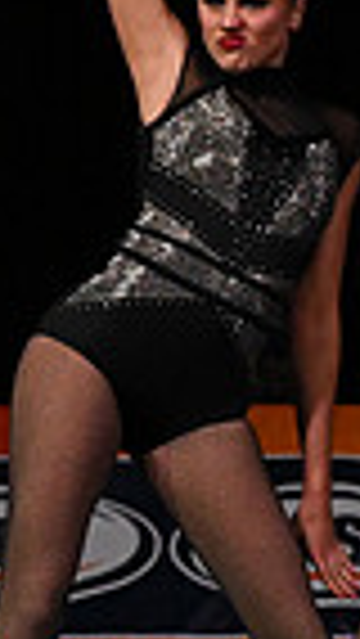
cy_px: 342
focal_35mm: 527
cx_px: -738
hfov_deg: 2.3
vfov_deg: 4.1
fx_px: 8933
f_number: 4
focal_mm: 82
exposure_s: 1/1000
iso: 6400
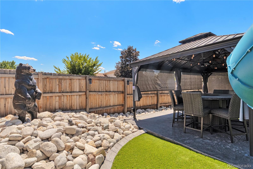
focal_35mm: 18
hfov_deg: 90.0
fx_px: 126
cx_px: 126
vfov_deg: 67.4
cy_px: 84
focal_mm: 12
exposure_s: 1/800
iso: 320
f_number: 8
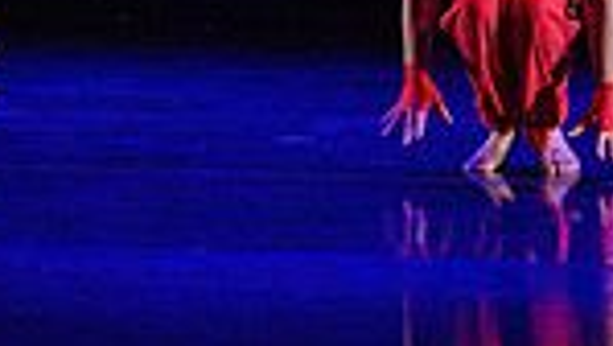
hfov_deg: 5.4
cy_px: -445
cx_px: 183
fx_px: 6521
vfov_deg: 3.0
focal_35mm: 401
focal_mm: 90
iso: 1600
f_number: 2.8
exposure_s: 1/200
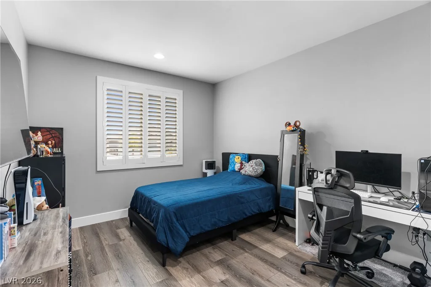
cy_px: 144
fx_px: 204
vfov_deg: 70.5
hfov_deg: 93.3
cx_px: 216
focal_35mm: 17
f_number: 8
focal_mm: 17
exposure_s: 1/3
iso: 400
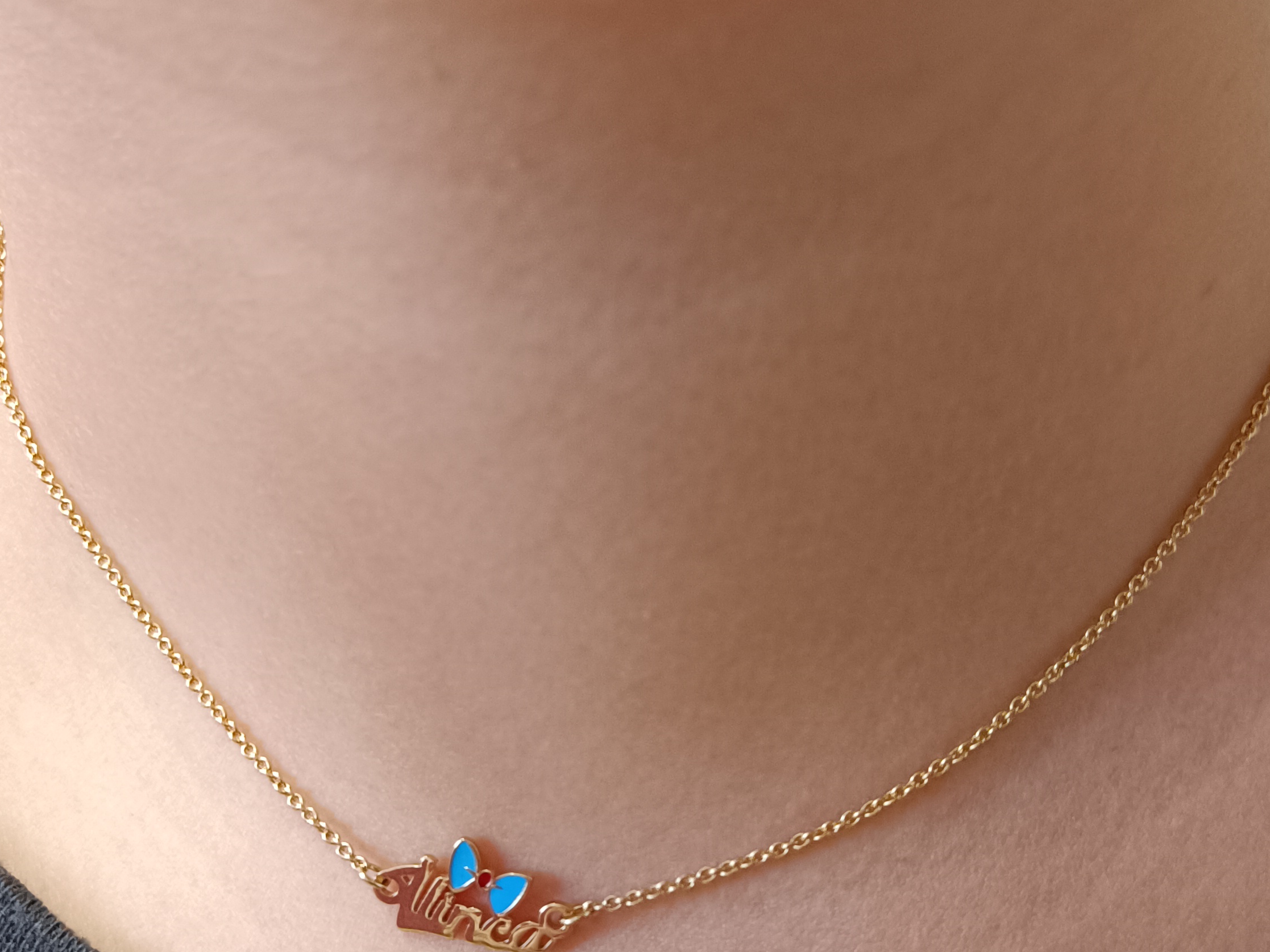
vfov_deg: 32.8
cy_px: 544
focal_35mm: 44
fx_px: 1614
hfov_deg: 42.9
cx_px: 634
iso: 649
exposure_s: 1/50.1
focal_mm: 5.59
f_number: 1.88
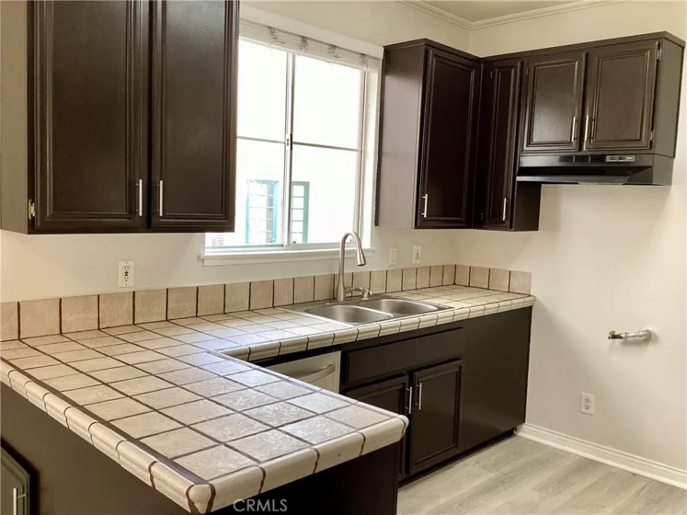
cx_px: 344
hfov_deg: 58.4
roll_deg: -4.1
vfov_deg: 45.4
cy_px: 258
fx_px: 615
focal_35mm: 31
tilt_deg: -5.2
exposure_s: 1/120
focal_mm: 3.3
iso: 80
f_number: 2.4
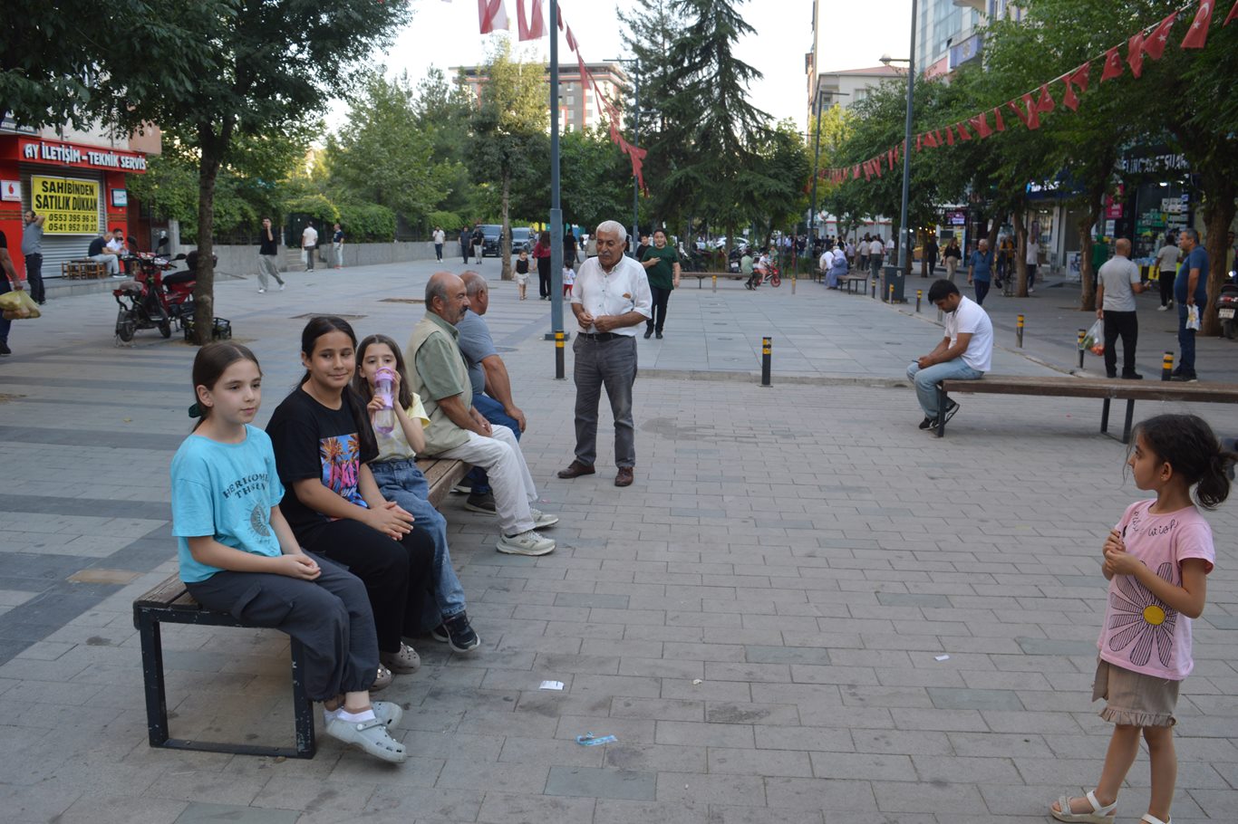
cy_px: 412
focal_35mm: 27
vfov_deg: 47.9
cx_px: 619
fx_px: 928
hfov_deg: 67.4
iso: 200
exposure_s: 1/125
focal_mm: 18
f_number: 5.6
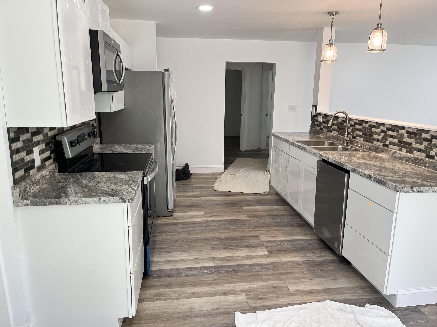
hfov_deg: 67.3
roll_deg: -0.3
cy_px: 164
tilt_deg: -11.9
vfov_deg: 53.1
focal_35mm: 26
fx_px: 328
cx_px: 218
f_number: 1.6
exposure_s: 1/120
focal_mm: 5.1
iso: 80
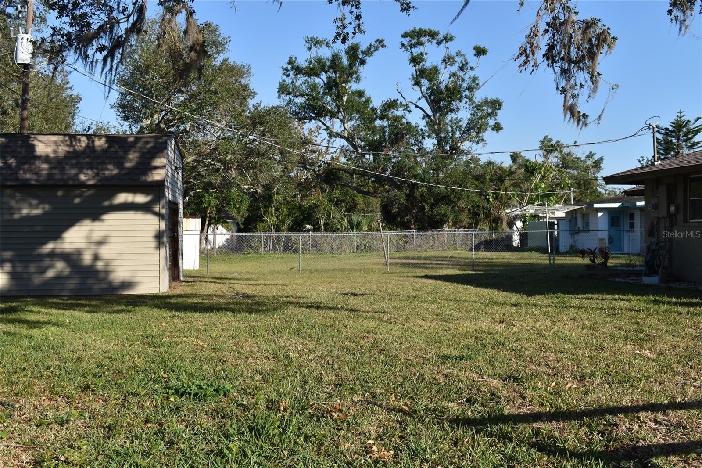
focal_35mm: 38
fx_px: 731
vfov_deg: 35.5
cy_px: 234
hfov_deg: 51.3
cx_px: 351
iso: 100
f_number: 8
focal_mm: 25
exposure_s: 1/250
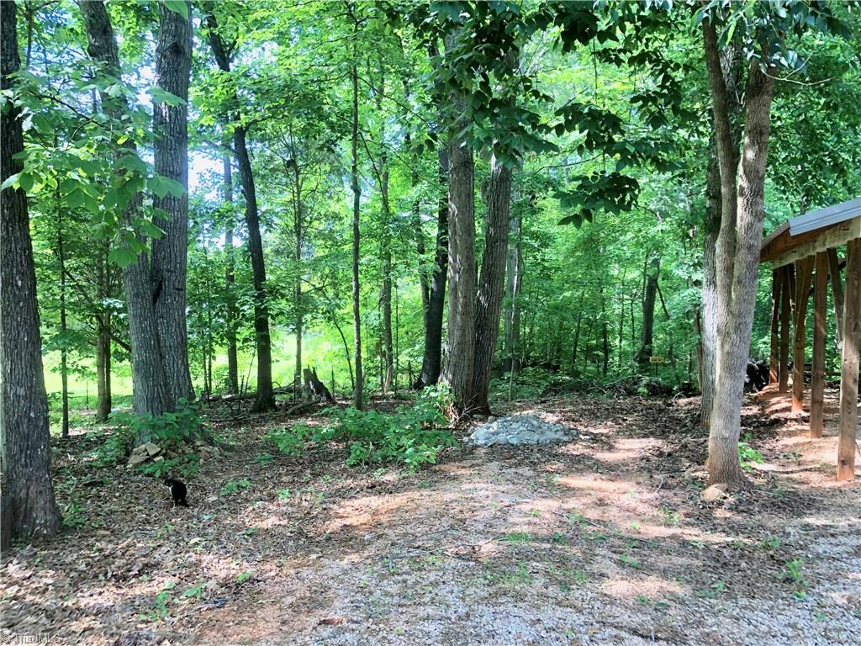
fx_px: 696
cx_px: 430
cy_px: 323
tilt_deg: -2.7
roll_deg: -1.0
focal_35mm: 28
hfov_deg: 63.4
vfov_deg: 49.7
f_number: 1.8
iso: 40
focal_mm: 3.99
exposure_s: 1/120
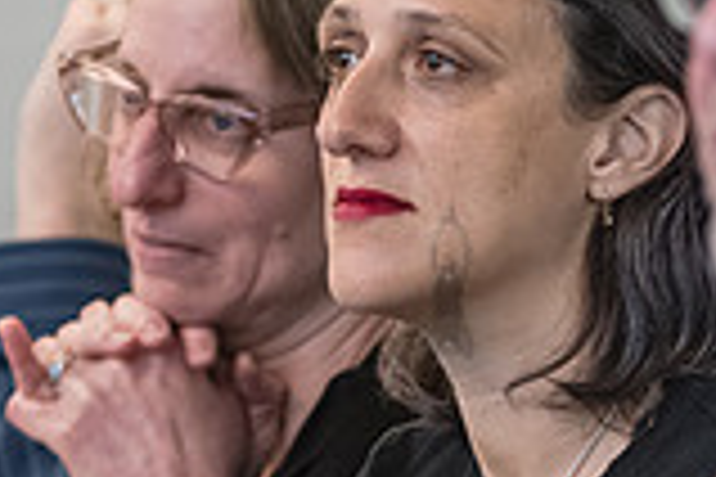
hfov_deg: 3.3
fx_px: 12310
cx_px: 446
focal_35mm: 619
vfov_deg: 2.2
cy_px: 281
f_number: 3.5
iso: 4000
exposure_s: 1/250
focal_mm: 170
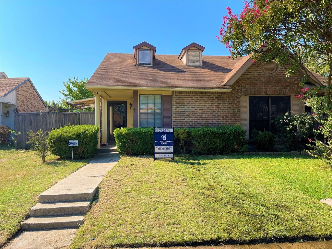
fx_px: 249
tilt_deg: +0.5
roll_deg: +0.0
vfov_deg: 53.1
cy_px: 124
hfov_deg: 67.3
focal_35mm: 26
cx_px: 166
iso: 32
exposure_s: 1/2336
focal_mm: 5.1
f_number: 1.6
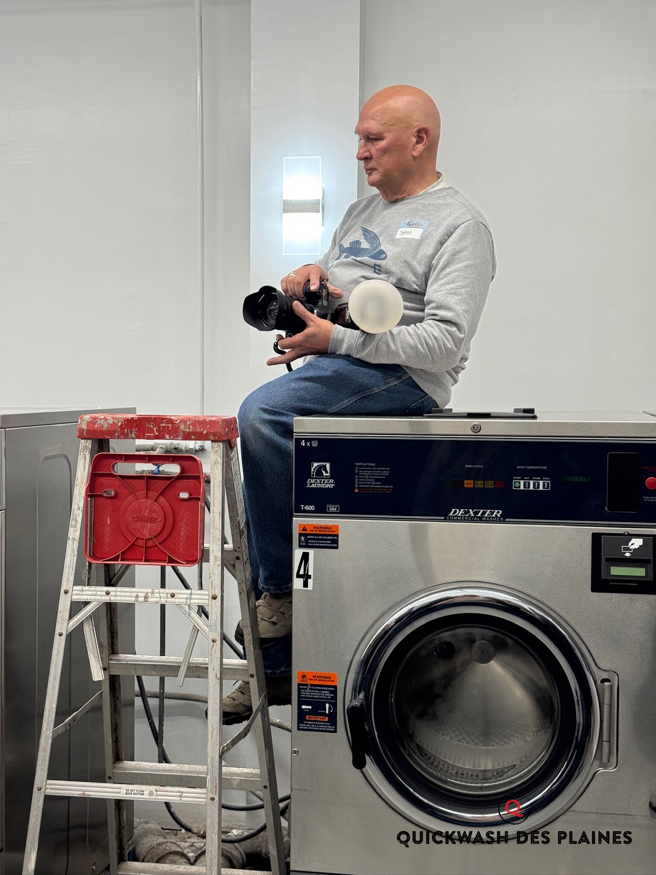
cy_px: 438
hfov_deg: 30.3
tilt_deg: -1.7
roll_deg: -0.4
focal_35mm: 48
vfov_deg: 39.7
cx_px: 328
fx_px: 1213
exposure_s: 1/106
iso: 100
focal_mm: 6.76
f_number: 1.78
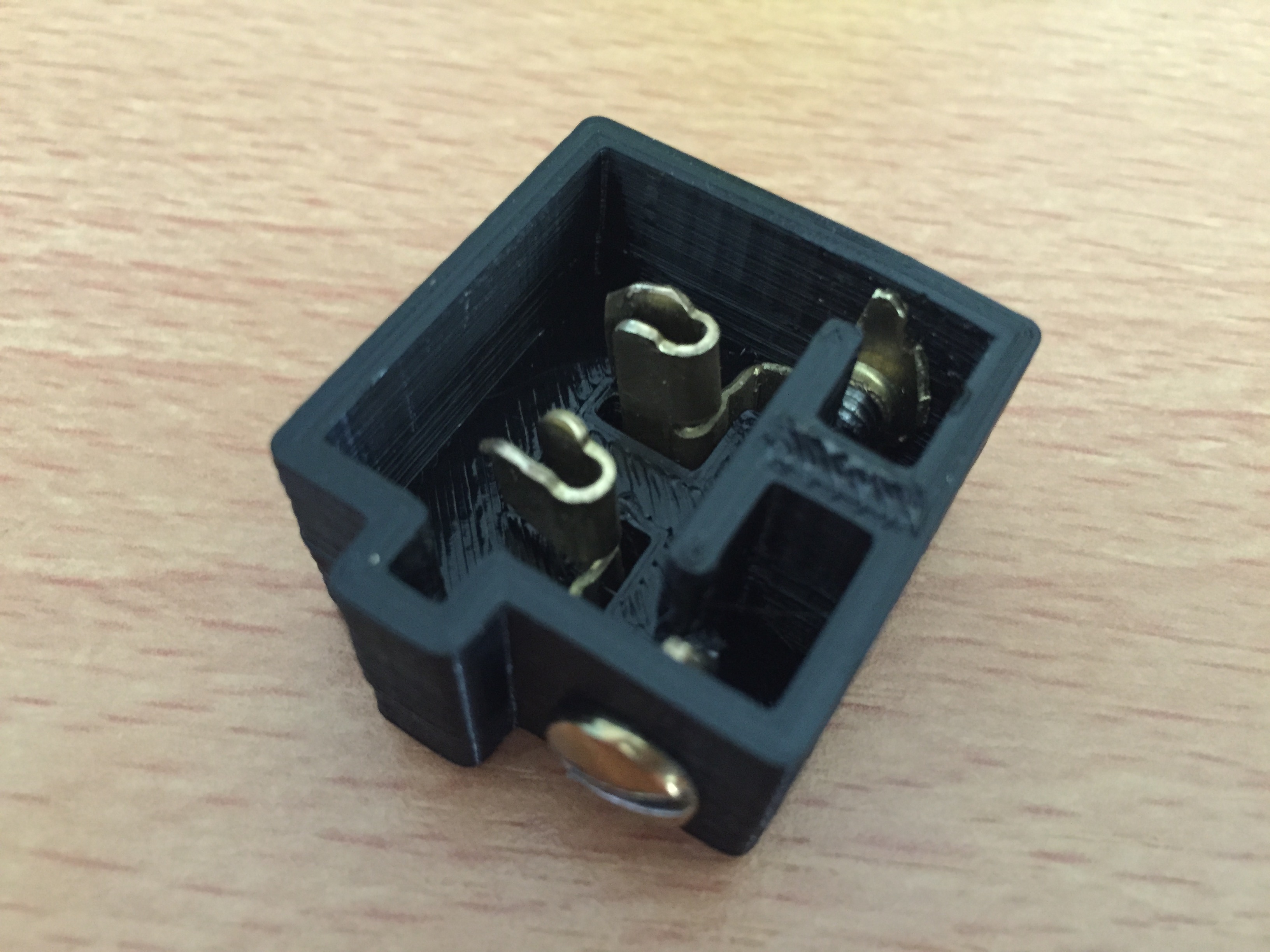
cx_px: 635
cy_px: 476
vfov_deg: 48.2
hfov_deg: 61.7
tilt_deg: -57.9
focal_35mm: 29
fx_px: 1064
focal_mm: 4.15
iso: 500
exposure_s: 1/15
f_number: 2.2
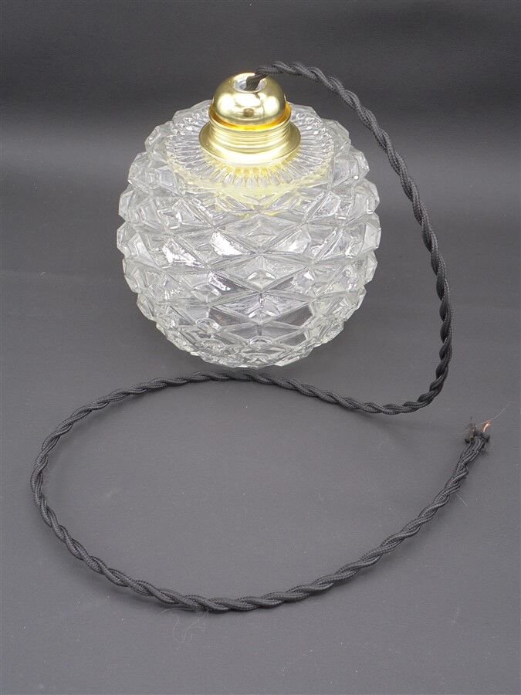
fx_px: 863
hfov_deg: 33.6
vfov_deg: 43.9
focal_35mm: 43
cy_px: 348
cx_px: 260
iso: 100
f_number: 4.5
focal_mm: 7.8
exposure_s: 1/30
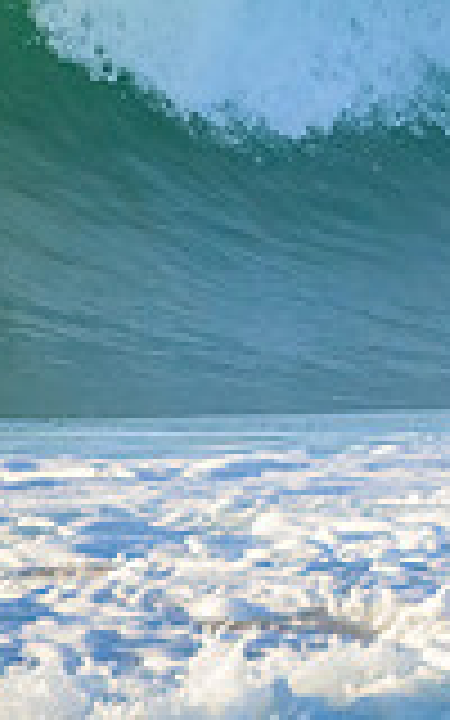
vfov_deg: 1.1
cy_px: -11
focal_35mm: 1997
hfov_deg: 0.7
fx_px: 39186
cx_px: 1134
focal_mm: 540
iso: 2500
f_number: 11
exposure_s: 1/1600
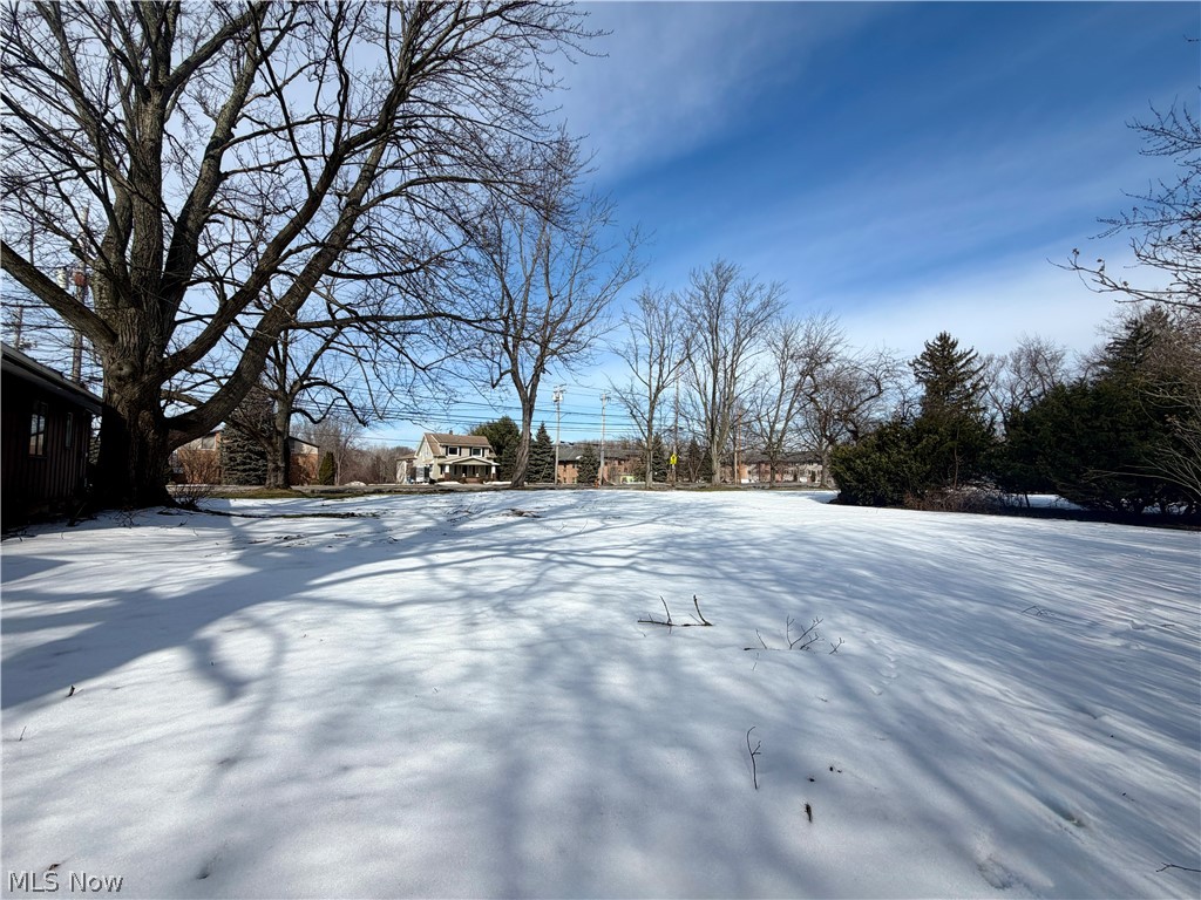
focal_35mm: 14
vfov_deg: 85.7
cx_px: 600
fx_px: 486
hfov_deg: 102.1
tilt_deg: +2.8
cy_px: 450
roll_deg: -0.4
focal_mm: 2.22
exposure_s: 1/1285
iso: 20
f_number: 2.2
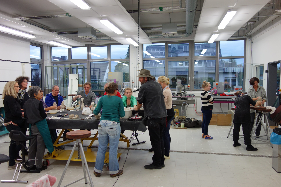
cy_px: 94
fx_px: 219
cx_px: 140
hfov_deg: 65.5
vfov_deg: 46.4
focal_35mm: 28
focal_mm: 10.4
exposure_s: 1/100
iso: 125
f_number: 1.8
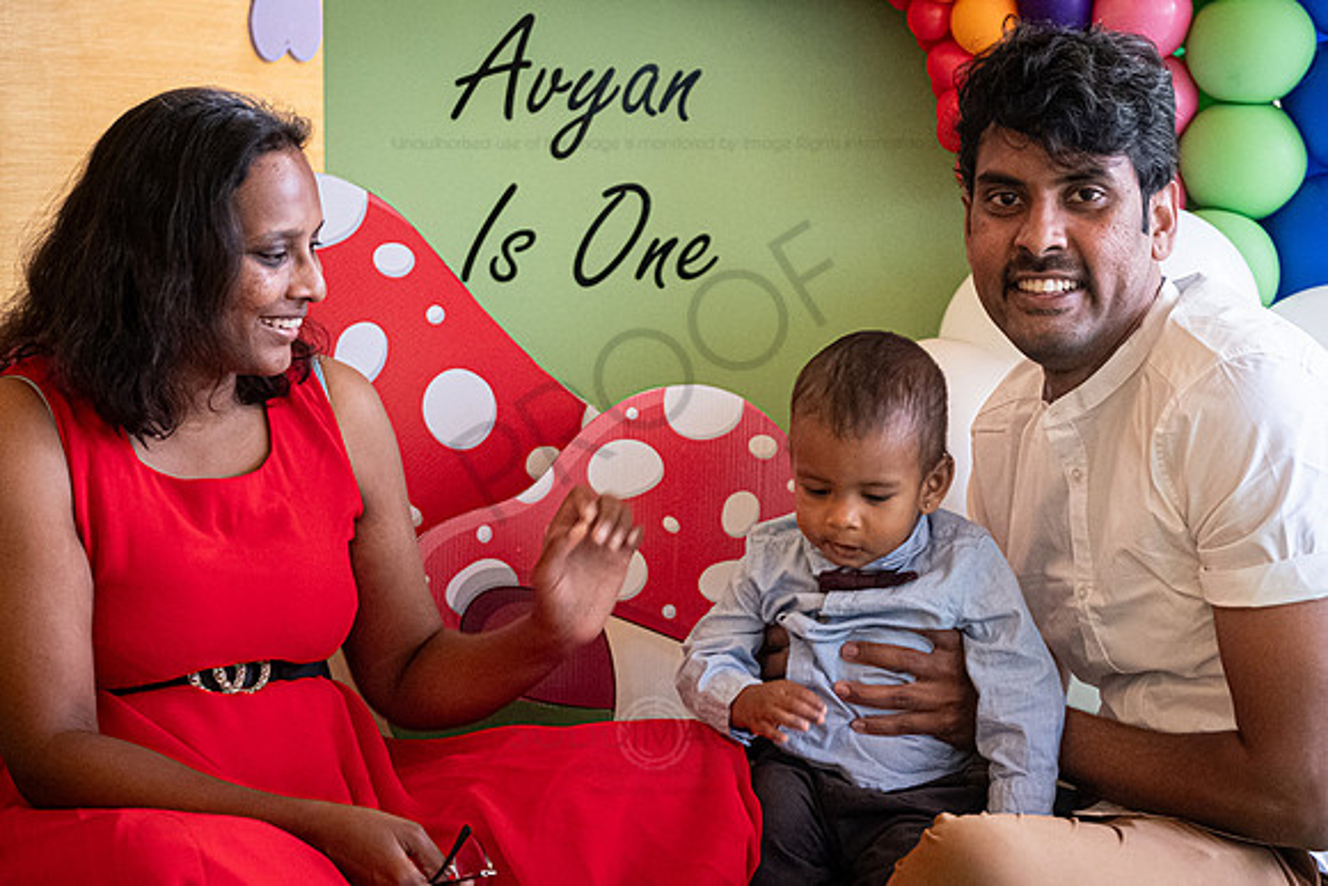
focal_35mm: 85
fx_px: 3150
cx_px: 756
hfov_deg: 23.8
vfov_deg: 16.0
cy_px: 504
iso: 3200
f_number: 2.8
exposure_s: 1/125
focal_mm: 50
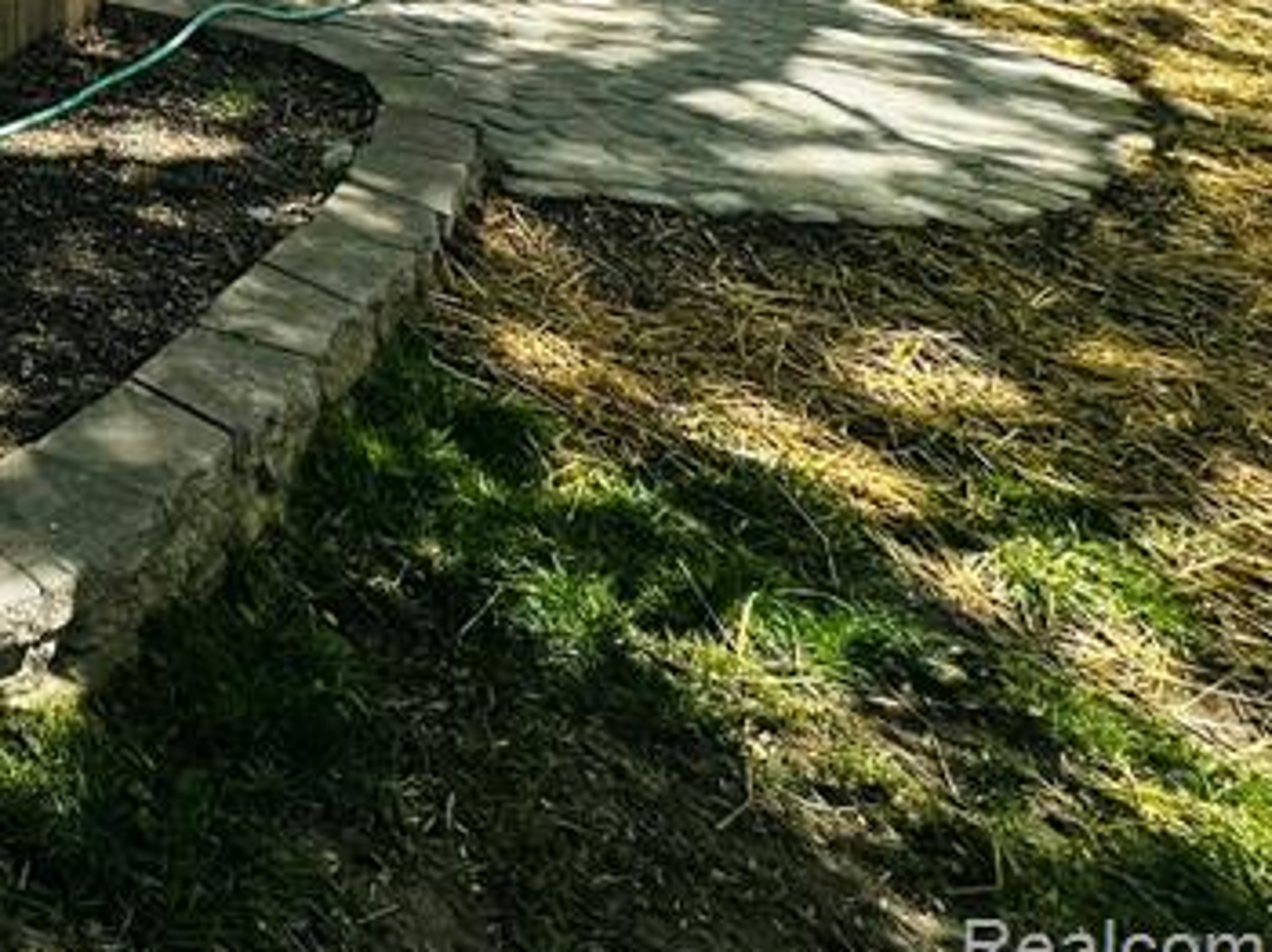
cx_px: -531
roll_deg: +1.1
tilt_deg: -1.4
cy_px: -389
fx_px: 1506
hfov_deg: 30.7
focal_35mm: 41
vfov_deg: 27.2
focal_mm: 2.22
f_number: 2.2
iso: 50
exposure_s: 1/749
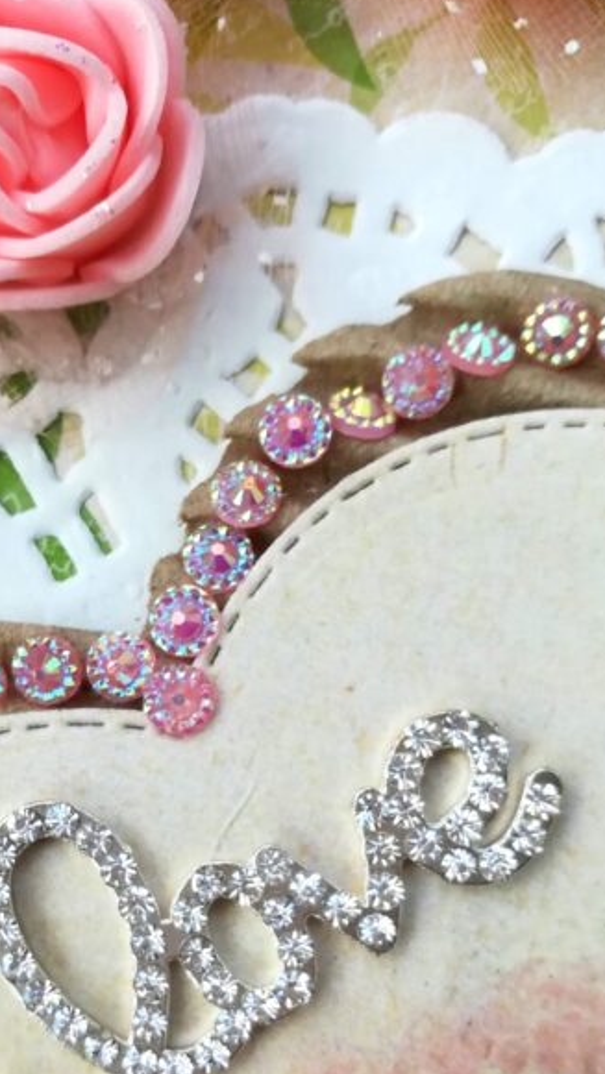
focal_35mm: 39
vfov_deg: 50.6
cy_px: 726
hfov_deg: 30.2
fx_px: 1112
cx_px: 196
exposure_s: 1/114
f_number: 2.2
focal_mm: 3.83
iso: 50
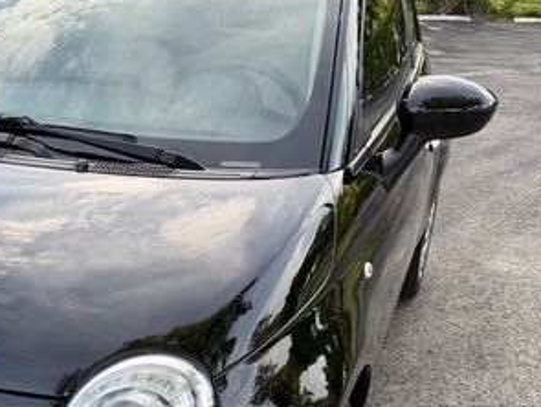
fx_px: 814
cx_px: 35
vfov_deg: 27.7
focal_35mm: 52
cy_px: 306
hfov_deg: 34.3
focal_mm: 6.76
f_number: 1.78
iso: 80
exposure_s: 1/551
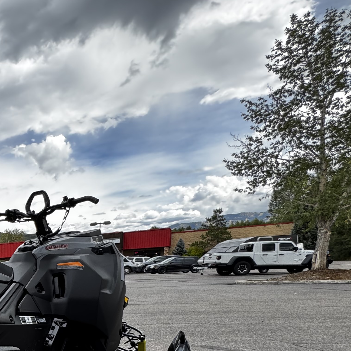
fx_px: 379
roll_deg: +2.6
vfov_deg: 44.3
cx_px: -97
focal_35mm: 33
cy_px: 329
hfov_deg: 35.4
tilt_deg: -8.9
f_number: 2.2
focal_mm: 2.22
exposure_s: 1/308
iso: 40
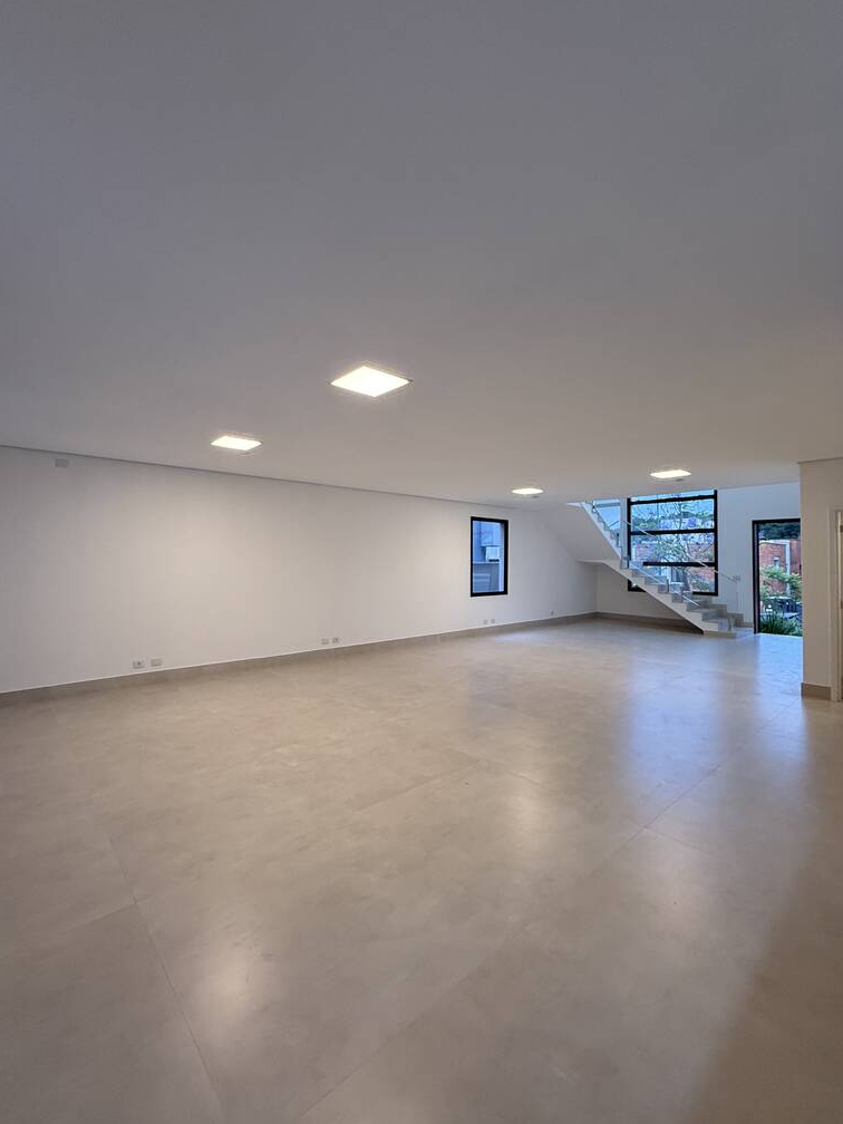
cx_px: 394
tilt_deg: +2.1
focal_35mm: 15
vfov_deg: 98.2
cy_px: 552
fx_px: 487
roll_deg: -1.7
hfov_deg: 81.6
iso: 200
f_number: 2.2
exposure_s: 1/120
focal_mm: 2.22
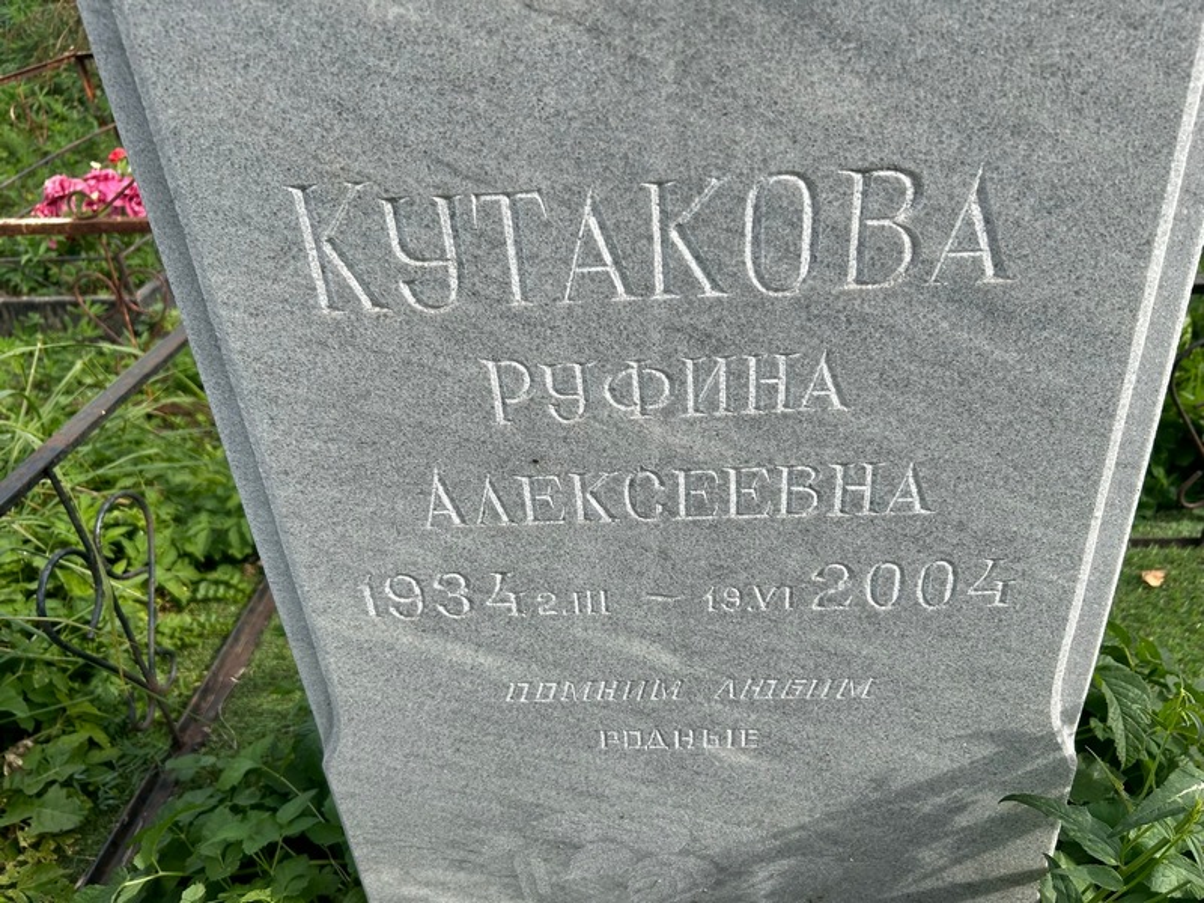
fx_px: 904
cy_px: 452
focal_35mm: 26
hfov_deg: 67.3
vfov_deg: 53.1
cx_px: 602
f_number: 1.5
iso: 50
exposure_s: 1/1724
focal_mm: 5.7
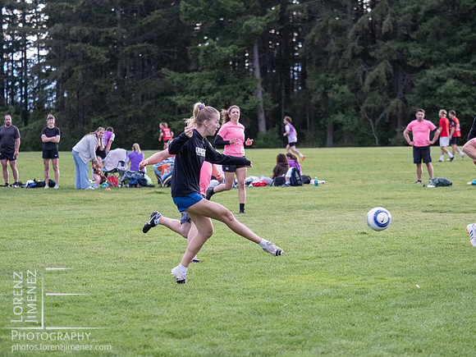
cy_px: 178
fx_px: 2008
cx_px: 238
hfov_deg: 13.5
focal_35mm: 146
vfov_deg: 10.2
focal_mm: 73
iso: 1600
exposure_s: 1/800
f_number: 2.8
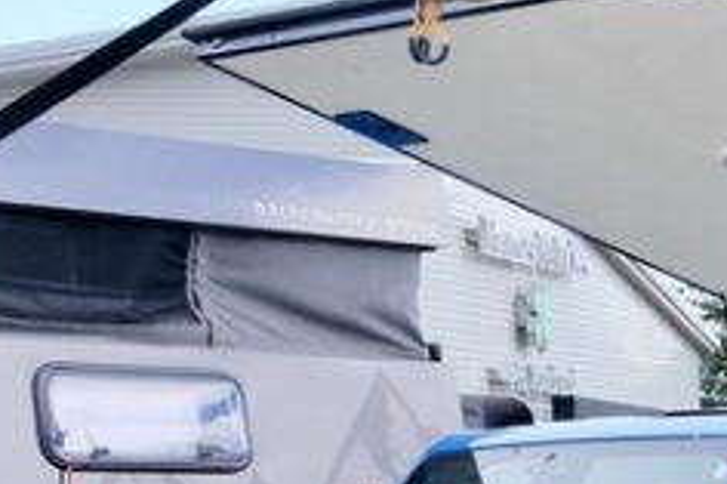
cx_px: 1442
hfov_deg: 13.9
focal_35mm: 126
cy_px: 643
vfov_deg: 10.6
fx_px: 2543
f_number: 5.6
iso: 320
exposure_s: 1/170
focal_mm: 19.2
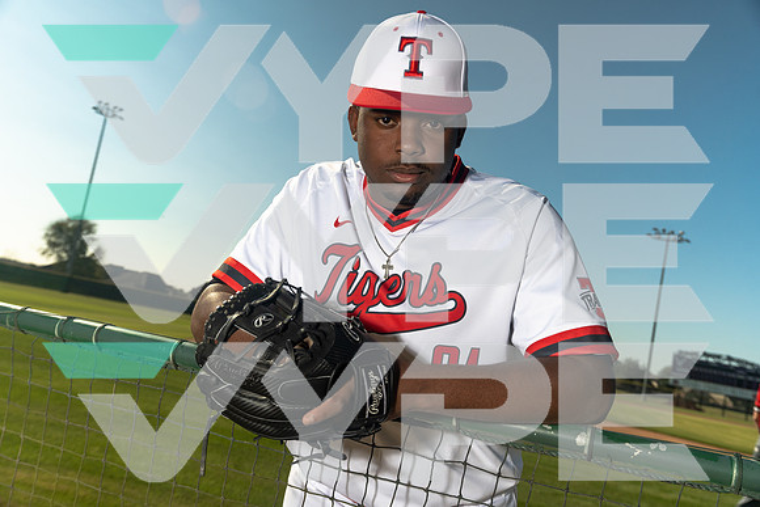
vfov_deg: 37.9
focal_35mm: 35
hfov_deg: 54.4
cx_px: 380
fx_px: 739
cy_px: 254
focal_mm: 35
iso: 500
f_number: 5.6
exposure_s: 1/200
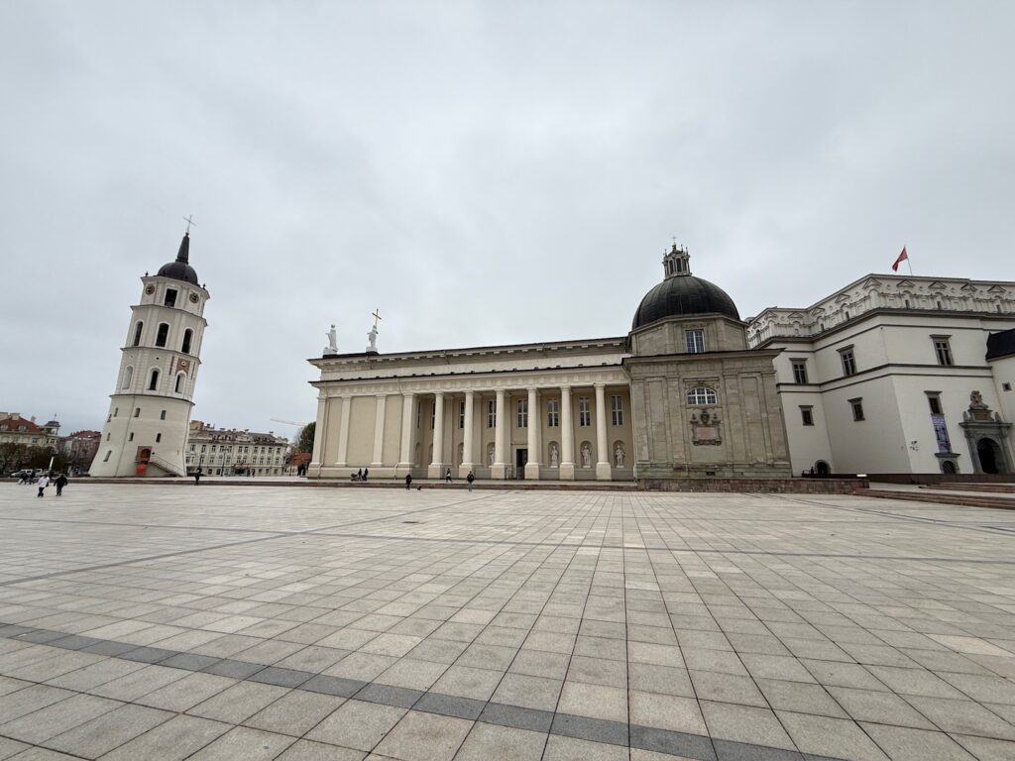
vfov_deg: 85.7
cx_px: 508
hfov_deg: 102.1
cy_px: 380
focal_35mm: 14
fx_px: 411
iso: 50
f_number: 2.2
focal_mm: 2.22
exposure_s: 1/177
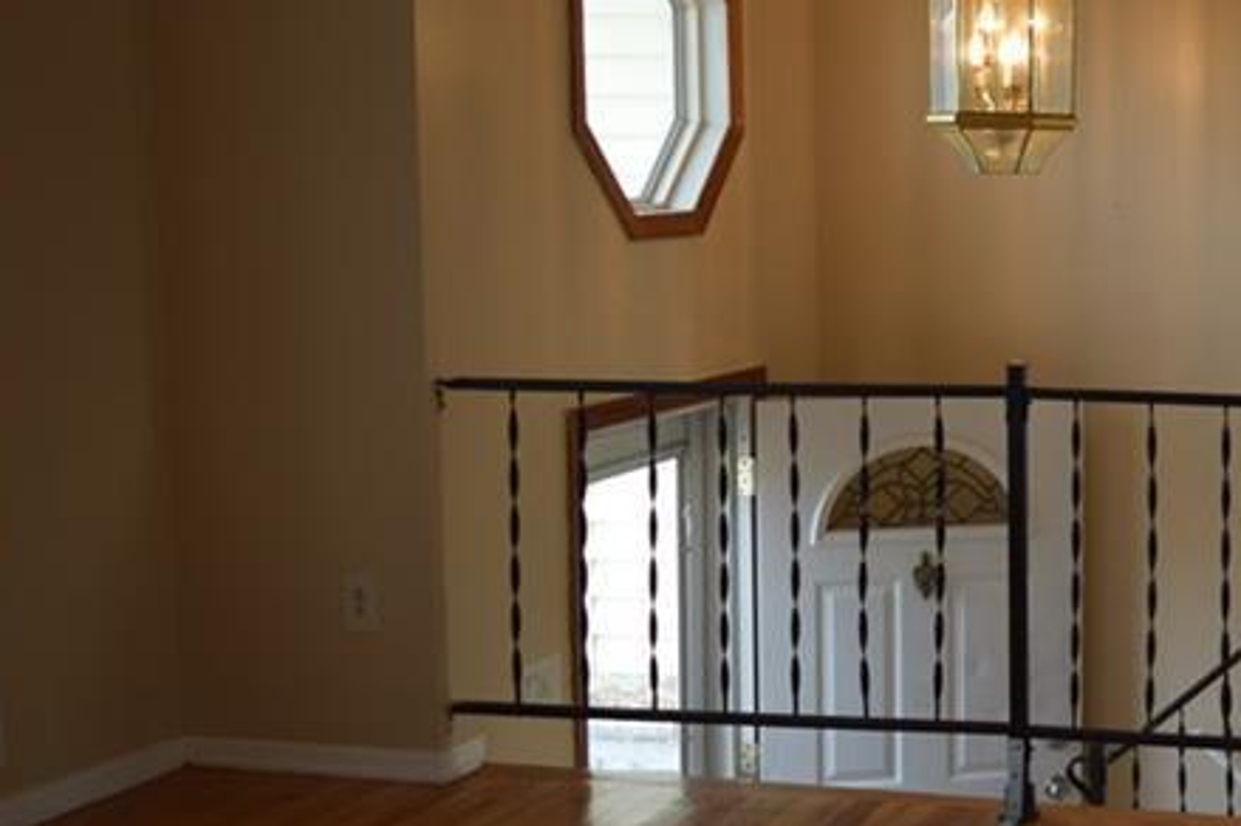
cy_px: 396
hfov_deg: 28.4
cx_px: 1425
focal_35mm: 63
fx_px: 2170
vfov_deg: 21.5
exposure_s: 1/60
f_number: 3.5
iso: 280
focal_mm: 18
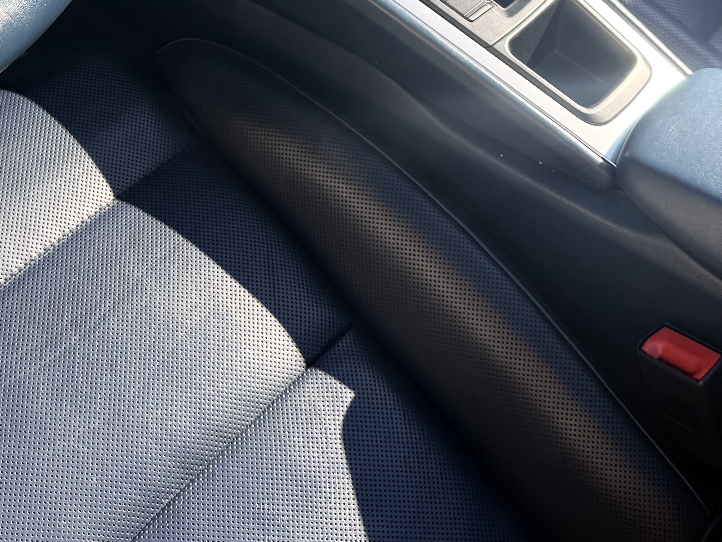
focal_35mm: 60
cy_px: -111
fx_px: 1252
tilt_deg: -38.3
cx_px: 251
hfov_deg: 32.0
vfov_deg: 22.5
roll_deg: +2.1
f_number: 1.78
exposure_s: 1/1005
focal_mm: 6.76
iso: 100
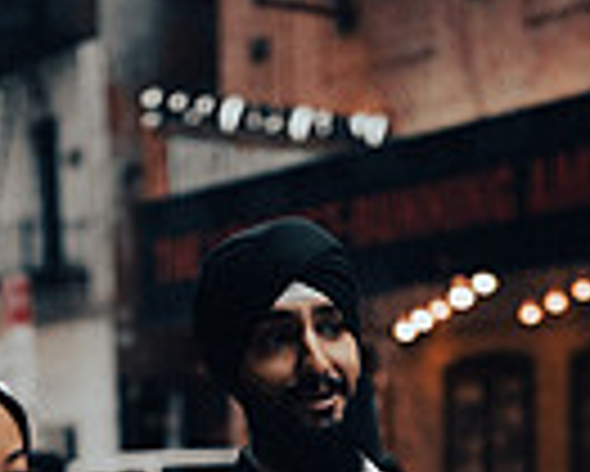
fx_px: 1975
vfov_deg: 12.5
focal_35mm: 113
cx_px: 297
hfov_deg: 17.0
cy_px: 845
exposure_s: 1/320
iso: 400
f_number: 1.6
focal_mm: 35
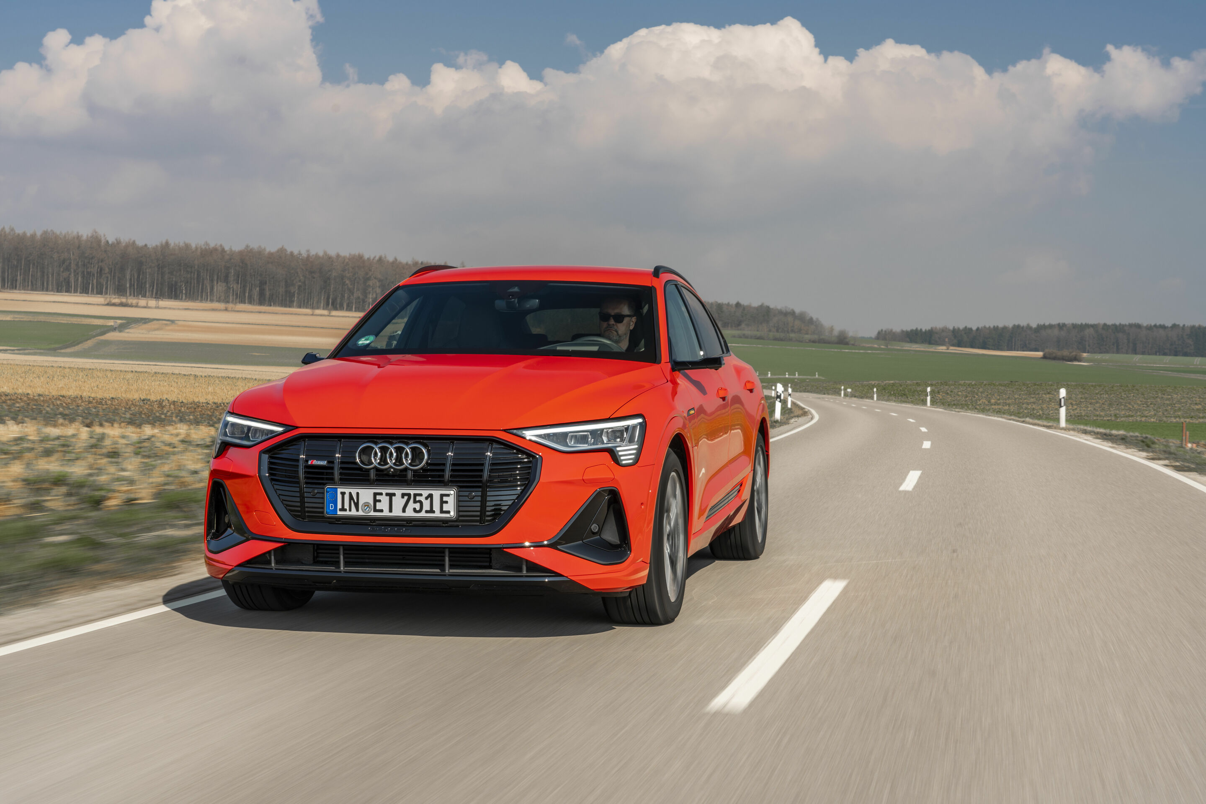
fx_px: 1876
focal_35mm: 56
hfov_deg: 35.6
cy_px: 402
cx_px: 603
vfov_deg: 24.2
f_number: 11
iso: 50
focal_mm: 56
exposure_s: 1/30
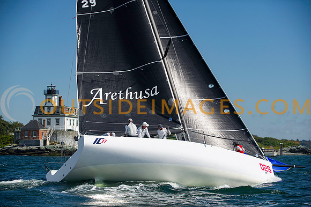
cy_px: 104
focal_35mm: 104
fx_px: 896
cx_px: 156
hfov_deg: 19.7
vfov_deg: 13.2
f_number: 4
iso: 320
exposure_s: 1/5000
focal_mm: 100
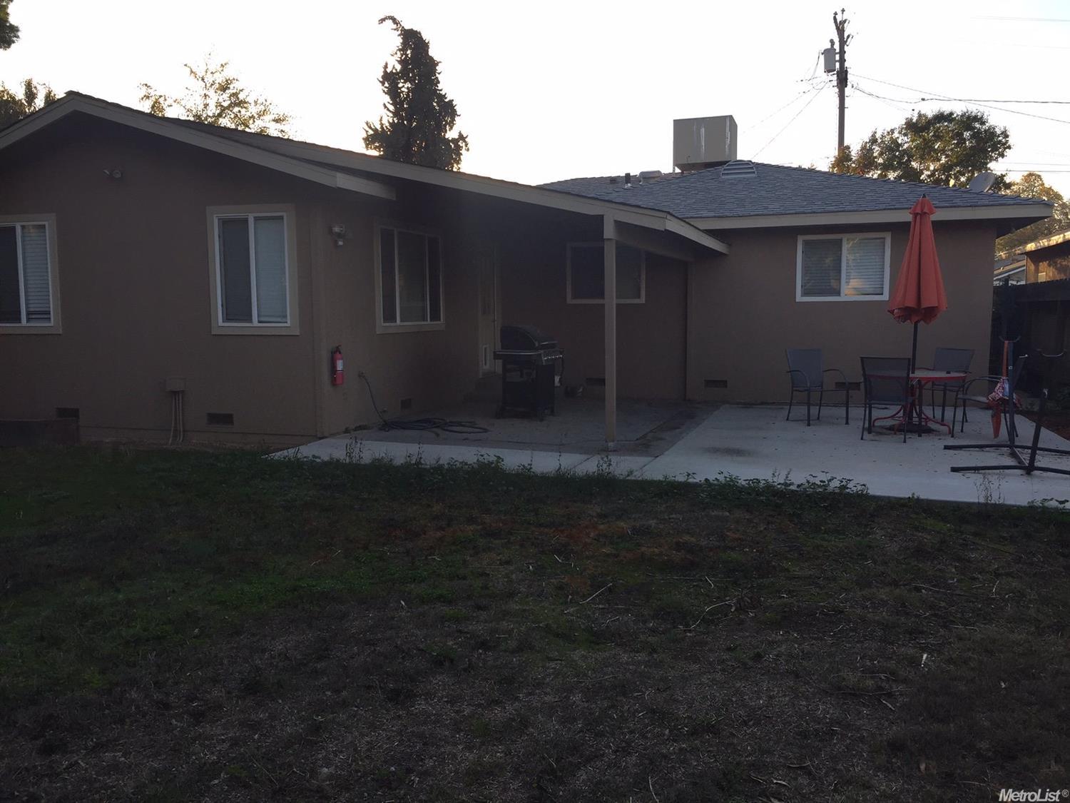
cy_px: 402
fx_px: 896
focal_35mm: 29
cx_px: 535
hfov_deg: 61.7
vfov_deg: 48.2
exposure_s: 1/416
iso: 32
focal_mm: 4.15
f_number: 2.2
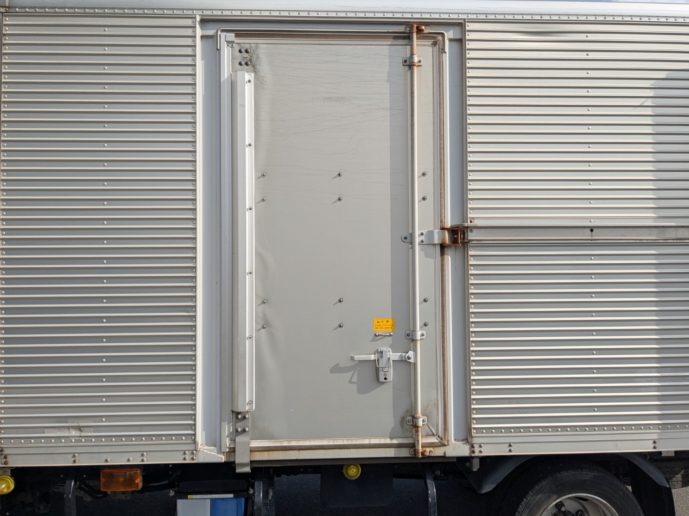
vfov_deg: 48.2
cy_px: 245
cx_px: 339
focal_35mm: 29
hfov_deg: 61.7
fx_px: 577
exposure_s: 1/3891
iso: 62
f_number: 1.73
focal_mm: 4.38
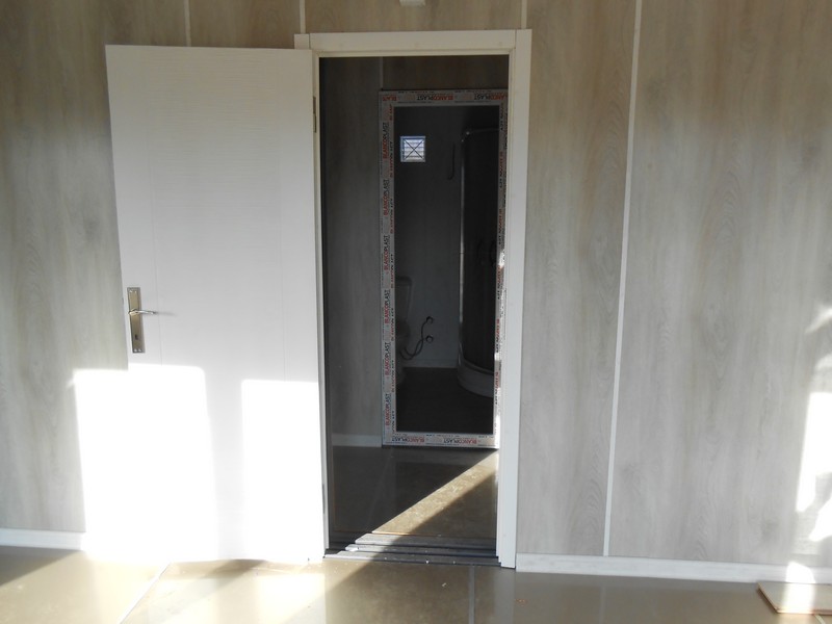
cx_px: 416
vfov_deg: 53.1
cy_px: 312
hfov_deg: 67.3
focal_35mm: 26
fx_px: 625
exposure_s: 1/250
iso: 160
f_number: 3.5
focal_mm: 4.6
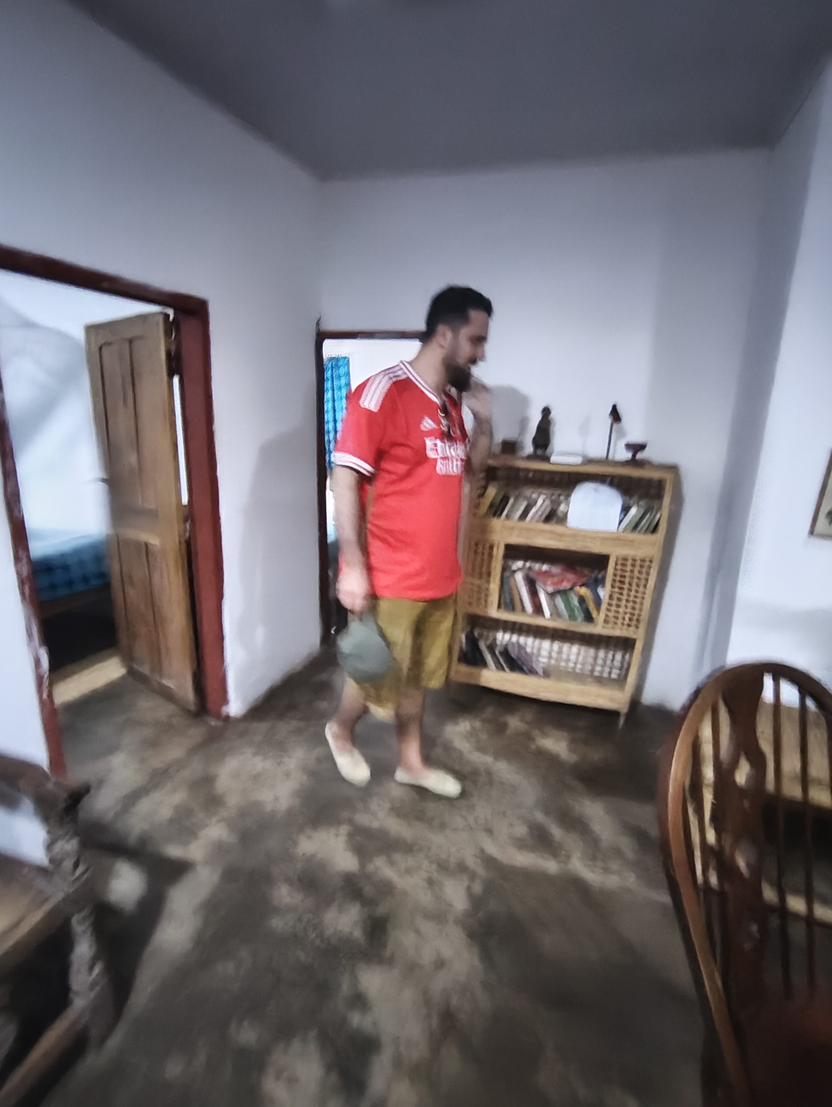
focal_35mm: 15
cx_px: 416
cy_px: 554
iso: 2618
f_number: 2.2
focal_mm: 1.64
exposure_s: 1/17.1
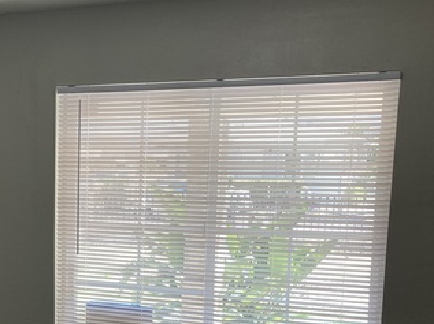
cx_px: 36
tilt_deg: -9.0
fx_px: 739
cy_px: 257
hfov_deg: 31.1
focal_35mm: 59
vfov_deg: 24.4
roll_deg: +0.2
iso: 50
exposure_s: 1/120
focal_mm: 3.99
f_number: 1.8
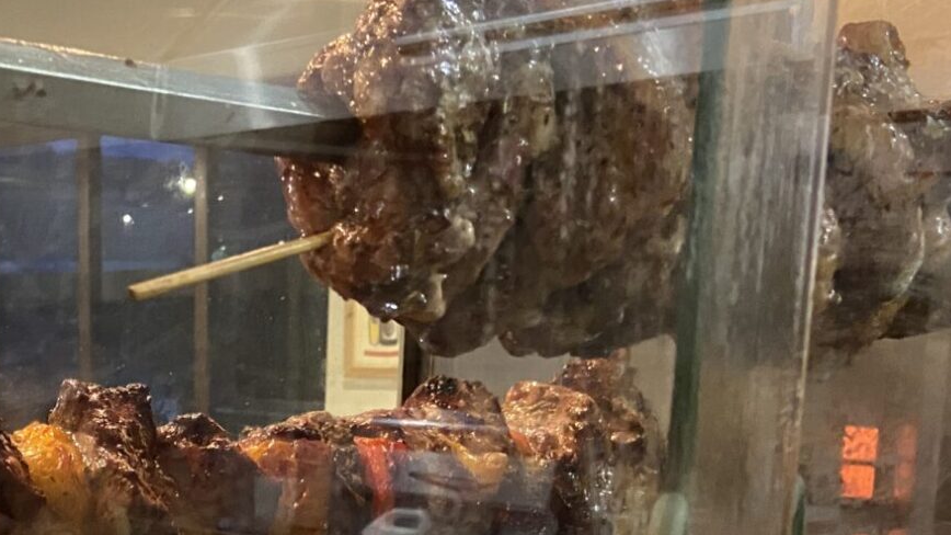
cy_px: 579
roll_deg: -2.6
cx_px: 158
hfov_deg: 32.7
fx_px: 1563
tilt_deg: -10.1
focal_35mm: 62
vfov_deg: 18.7
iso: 500
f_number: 1.8
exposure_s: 1/33
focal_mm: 4.25
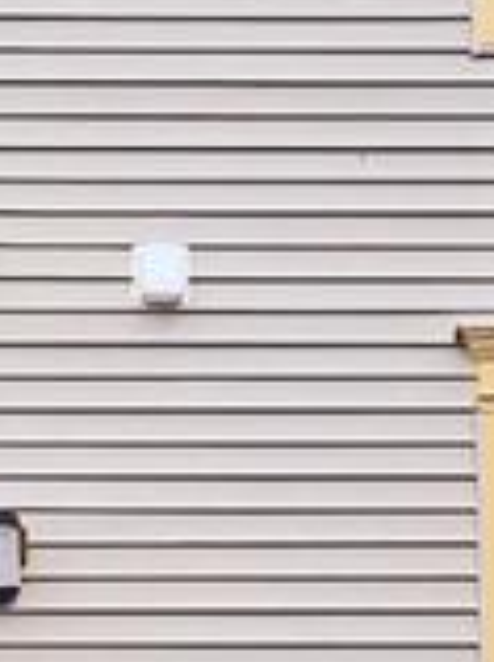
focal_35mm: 210
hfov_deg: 7.0
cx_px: 54
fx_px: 4007
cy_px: 595
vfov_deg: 9.4
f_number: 1.8
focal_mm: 5.4
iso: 25
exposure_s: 1/909
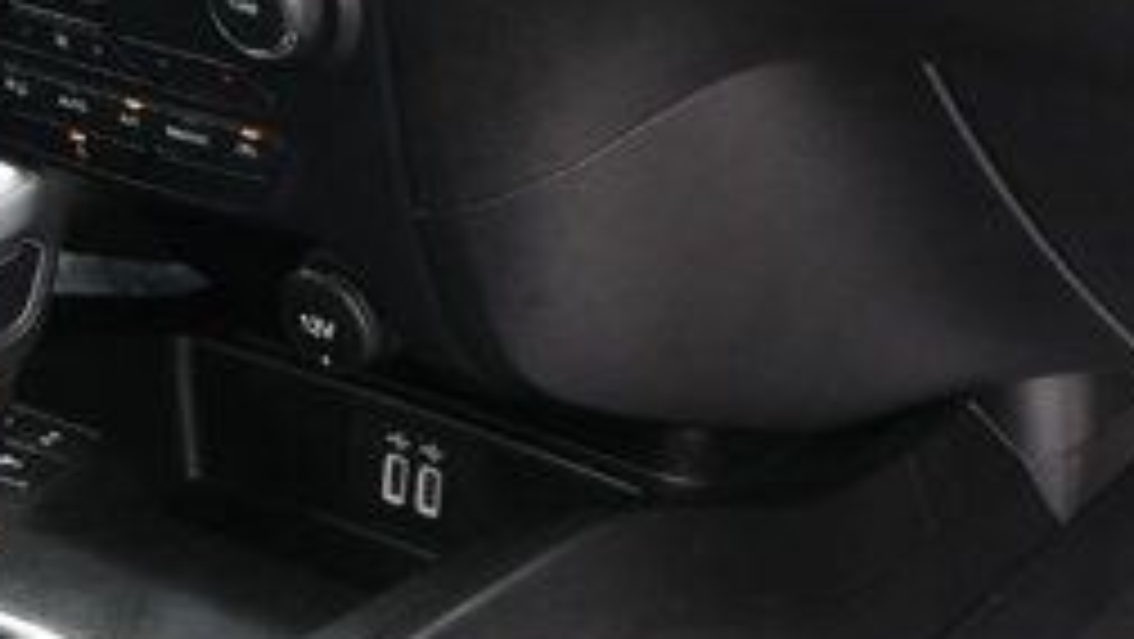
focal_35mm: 121
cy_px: 144
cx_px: 801
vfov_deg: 10.0
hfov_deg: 17.6
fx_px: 3644
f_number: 3.8
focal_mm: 19
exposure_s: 1/125
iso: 640
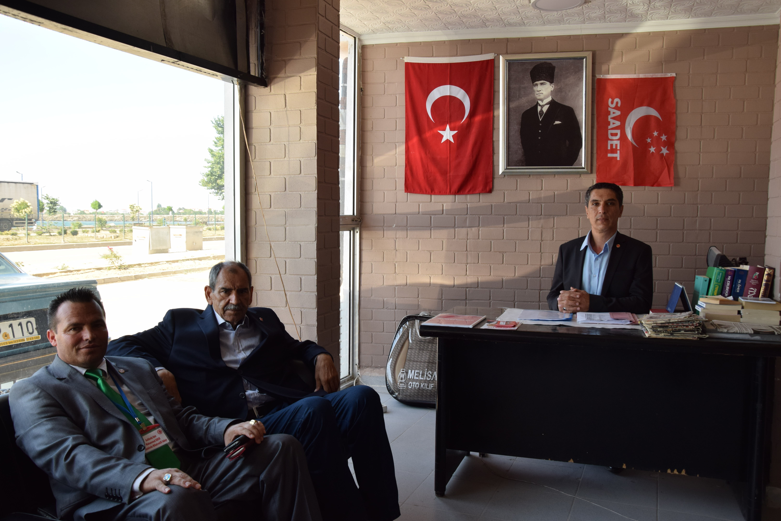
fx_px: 683
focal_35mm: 32
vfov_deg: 41.7
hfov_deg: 59.5
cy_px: 260
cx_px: 390
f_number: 8
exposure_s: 1/200
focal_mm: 21
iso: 320
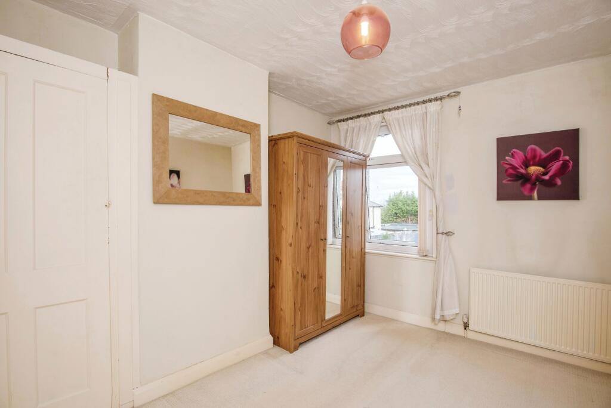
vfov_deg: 70.5
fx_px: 289
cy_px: 204
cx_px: 306
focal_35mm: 17
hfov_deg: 93.2
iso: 200
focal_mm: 17
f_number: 10
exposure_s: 1/60
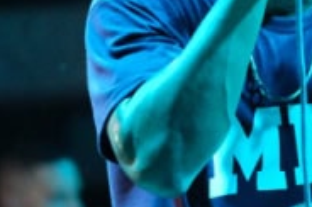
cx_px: 376
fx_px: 3166
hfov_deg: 5.6
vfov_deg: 3.7
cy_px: -1
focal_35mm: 366
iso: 8000
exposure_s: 1/150
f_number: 1.4
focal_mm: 56
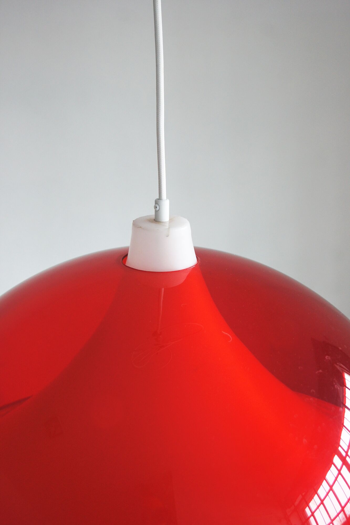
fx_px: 875
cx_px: 175
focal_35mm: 60
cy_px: 262
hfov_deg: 22.6
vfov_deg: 33.4
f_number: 5.6
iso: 400
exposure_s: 1/20
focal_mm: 40
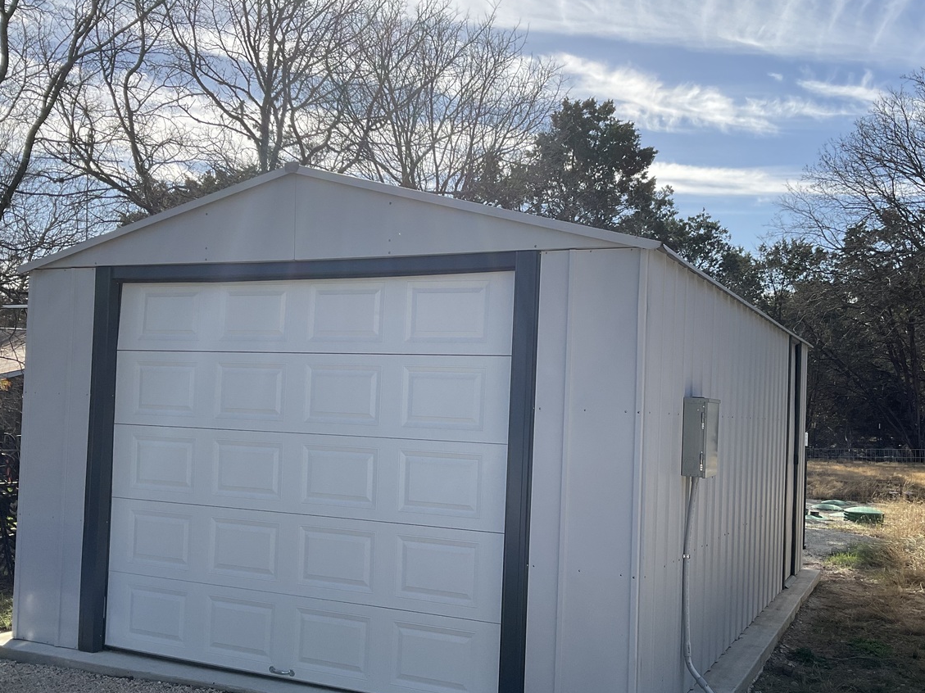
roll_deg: -2.9
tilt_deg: +1.3
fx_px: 988
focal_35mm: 37
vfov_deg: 38.6
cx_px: 493
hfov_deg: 50.1
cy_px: 383
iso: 16
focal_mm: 3
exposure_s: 1/1786
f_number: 1.8
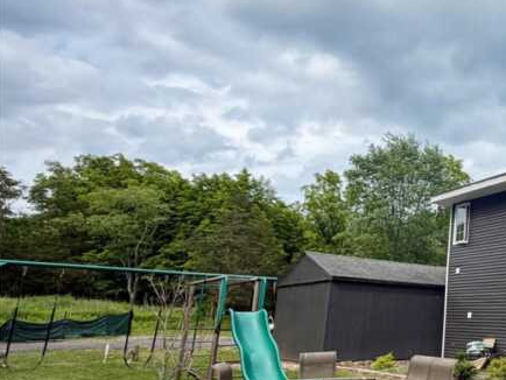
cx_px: 595
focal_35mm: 33
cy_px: 237
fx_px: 483
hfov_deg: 40.5
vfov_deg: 42.7
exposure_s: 1/770
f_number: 2.2
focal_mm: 2.22
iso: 40
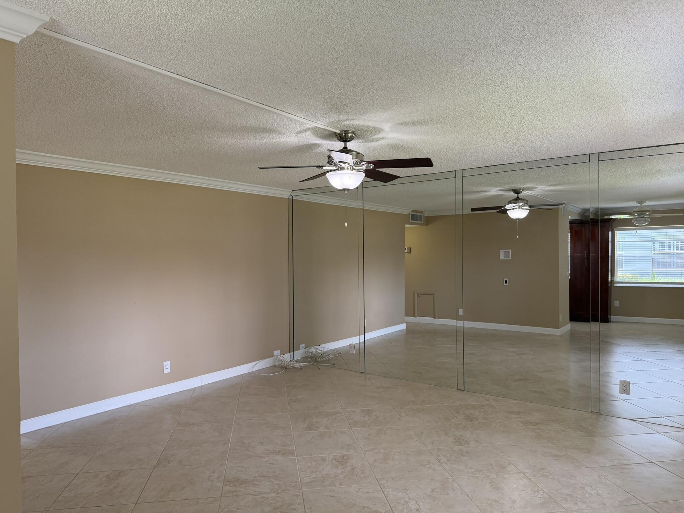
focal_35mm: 24
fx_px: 474
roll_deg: +1.2
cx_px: 342
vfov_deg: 56.8
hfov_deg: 71.6
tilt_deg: -1.0
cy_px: 256
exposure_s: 1/177
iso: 200
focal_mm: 6.76
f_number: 1.78
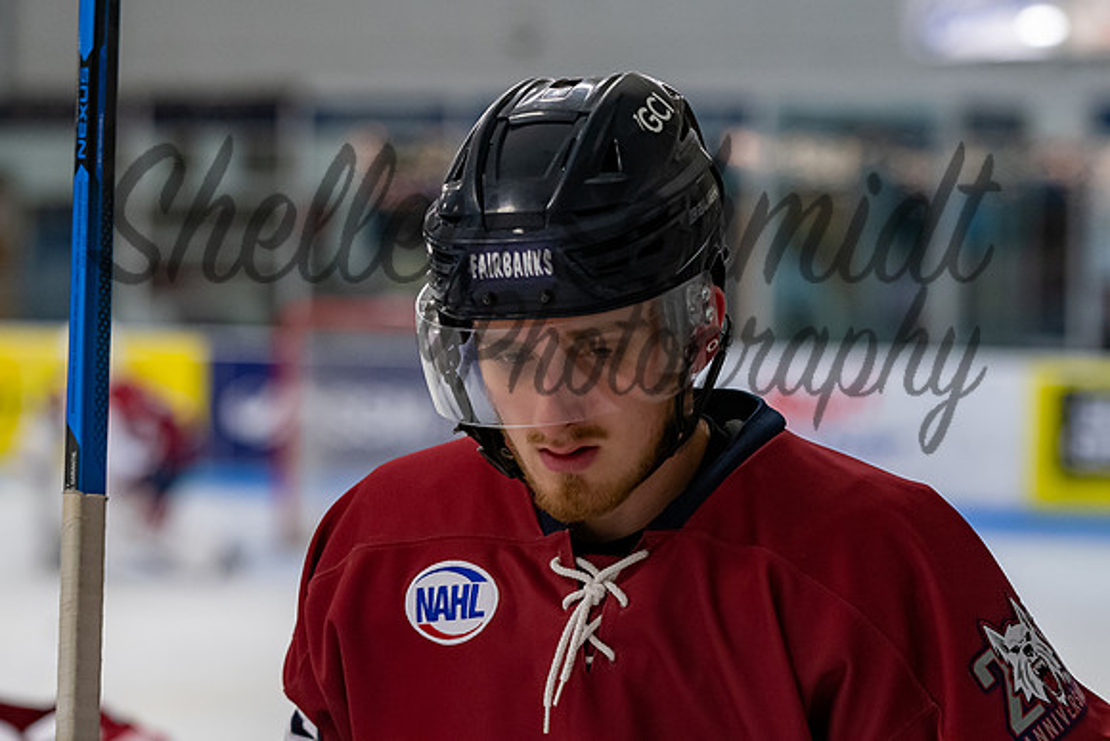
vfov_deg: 8.3
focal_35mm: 166
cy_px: 339
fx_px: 5117
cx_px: 508
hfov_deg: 12.4
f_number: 3.2
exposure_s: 1/800
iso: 2000
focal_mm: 102
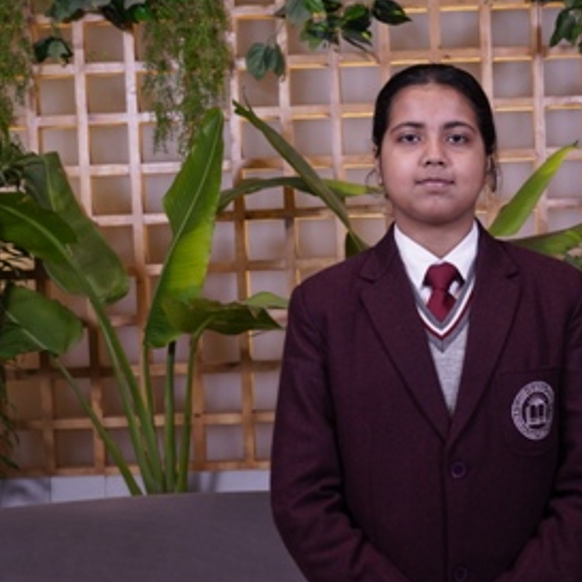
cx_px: 416
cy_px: 317
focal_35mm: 60
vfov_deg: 28.6
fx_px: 1141
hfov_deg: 28.3
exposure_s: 1/125
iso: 500
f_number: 5
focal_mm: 29
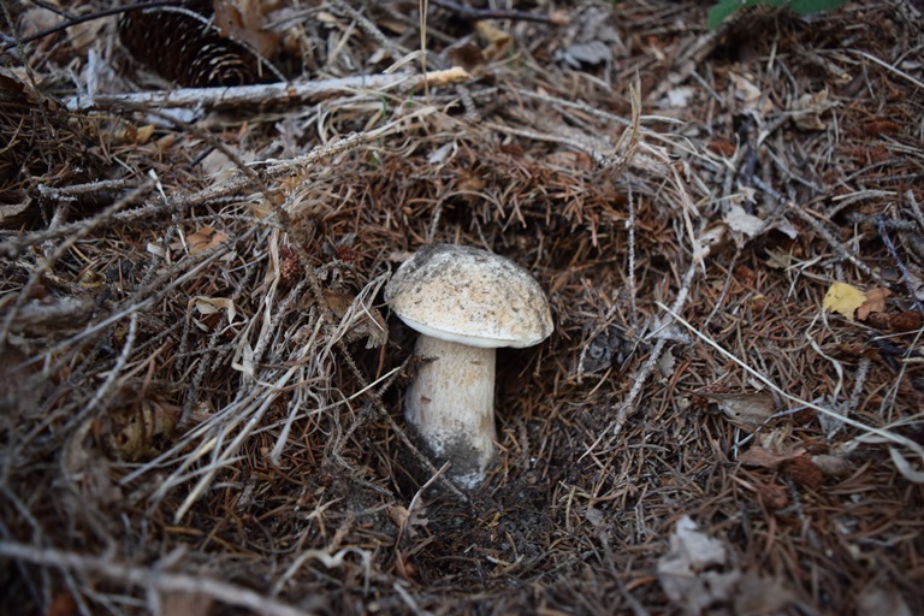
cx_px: 462
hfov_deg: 67.4
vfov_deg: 47.9
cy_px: 308
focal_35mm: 27
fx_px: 693
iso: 800
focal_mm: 18
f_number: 4
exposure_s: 1/125
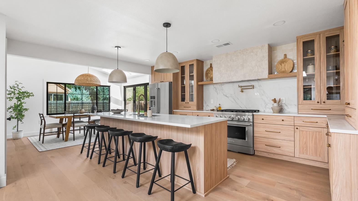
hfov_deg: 95.9
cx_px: 178
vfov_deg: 63.9
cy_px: 99
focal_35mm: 17
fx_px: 161
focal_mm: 16
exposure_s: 1/20
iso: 640
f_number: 8
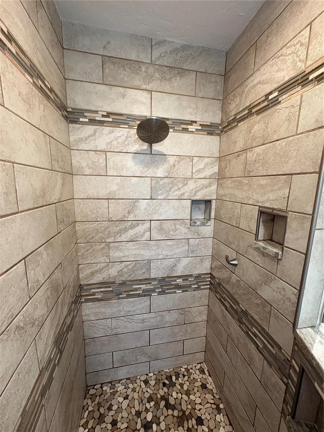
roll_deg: -1.7
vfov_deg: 102.1
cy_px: 216
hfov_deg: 85.7
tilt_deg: -9.2
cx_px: 162
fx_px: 175
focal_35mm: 14
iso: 320
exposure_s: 1/60
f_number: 2.2
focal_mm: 2.22
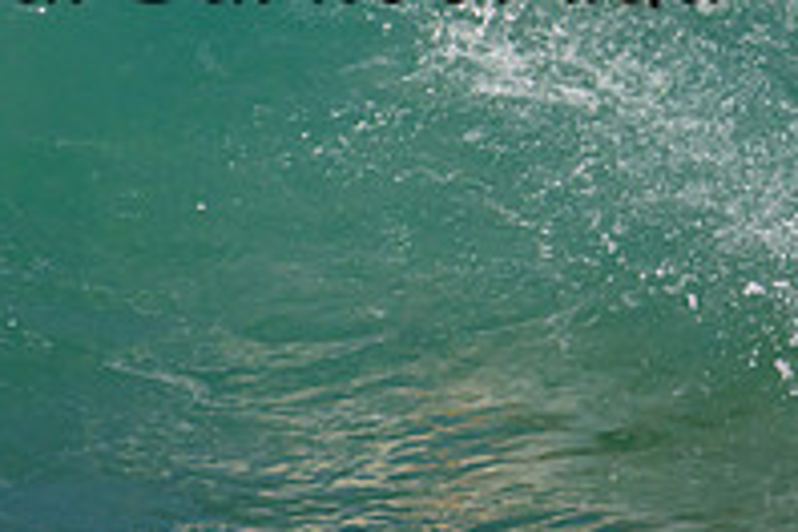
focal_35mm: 2188
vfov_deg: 0.6
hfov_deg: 0.9
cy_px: -156
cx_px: 393
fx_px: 48497
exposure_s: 1/2000
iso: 900
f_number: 11
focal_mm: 690
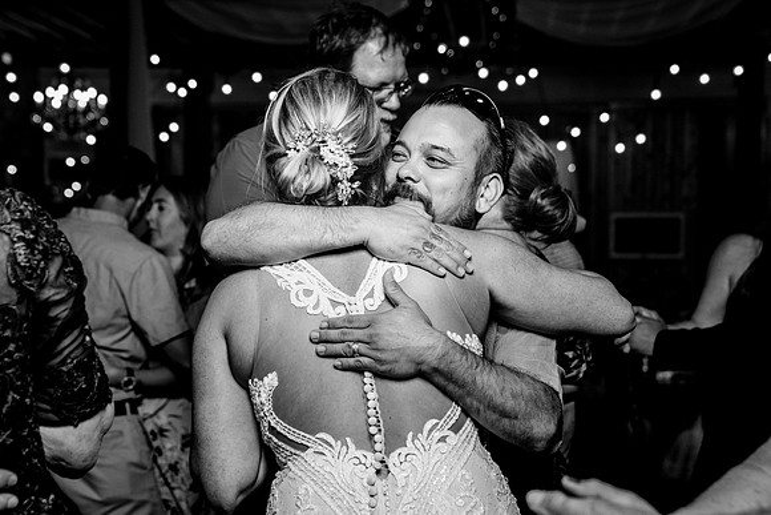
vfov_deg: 21.8
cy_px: 282
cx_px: 349
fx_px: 1333
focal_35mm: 62
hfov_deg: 32.2
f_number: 4
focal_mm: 55
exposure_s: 1/200
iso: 2000
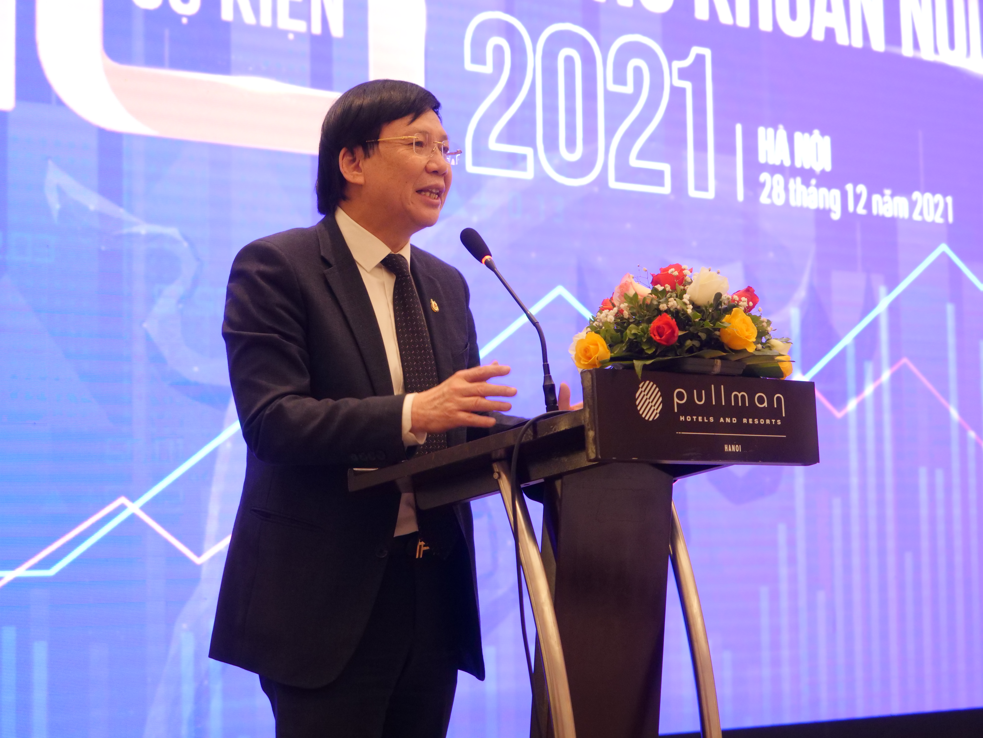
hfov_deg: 24.4
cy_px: 369
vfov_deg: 18.4
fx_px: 2272
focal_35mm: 80
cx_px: 492
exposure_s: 1/125
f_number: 2.8
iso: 2000
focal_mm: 40
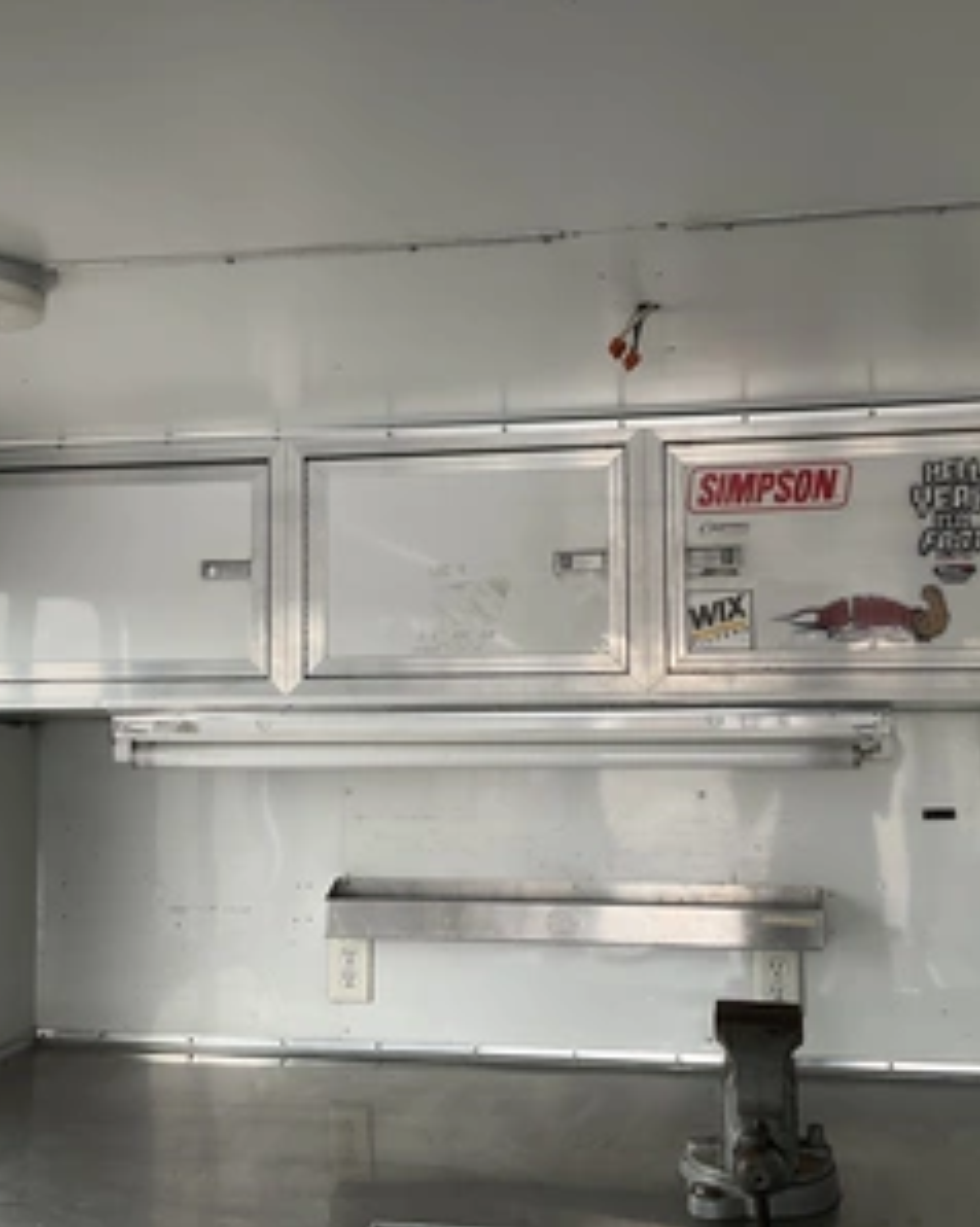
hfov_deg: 39.1
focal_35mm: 38
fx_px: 1379
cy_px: 614
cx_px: 527
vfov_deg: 48.0
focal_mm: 3
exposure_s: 1/120
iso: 64
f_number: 1.8
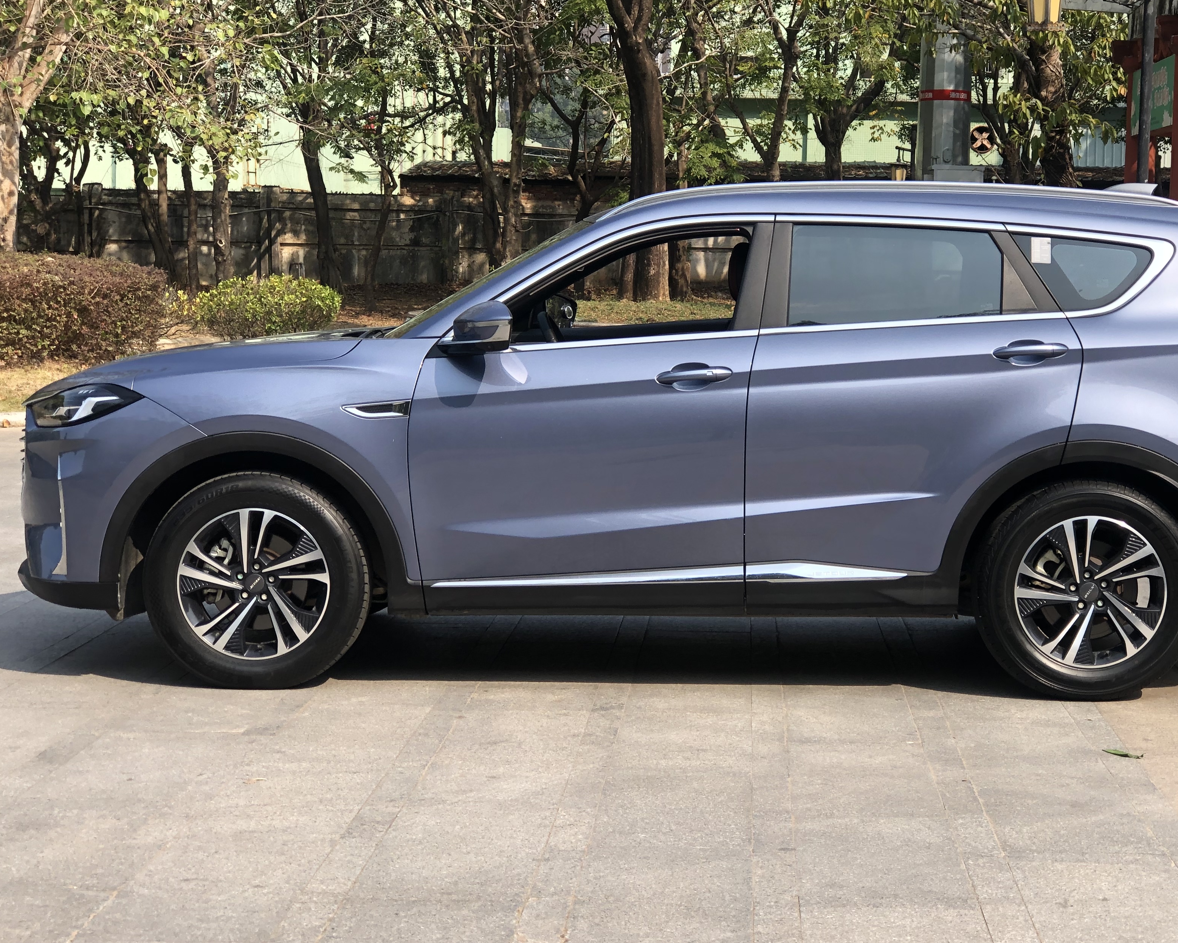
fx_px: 2510
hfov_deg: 26.3
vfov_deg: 21.3
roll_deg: -2.0
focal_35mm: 72
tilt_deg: -1.5
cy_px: 423
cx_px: 734
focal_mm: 6.6
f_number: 2.8
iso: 20
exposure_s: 1/489
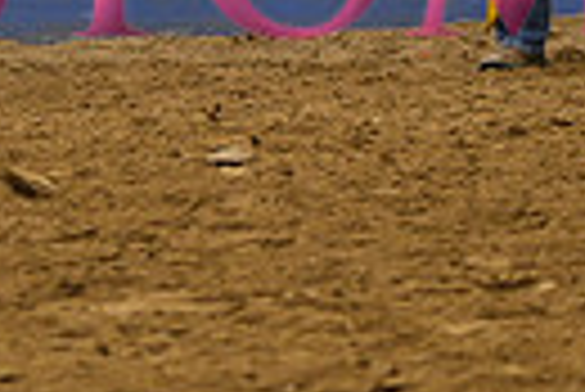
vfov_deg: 2.8
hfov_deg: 4.1
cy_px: -187
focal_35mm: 500
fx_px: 8134
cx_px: 153
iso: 3200
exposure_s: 1/400
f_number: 2.8
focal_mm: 112
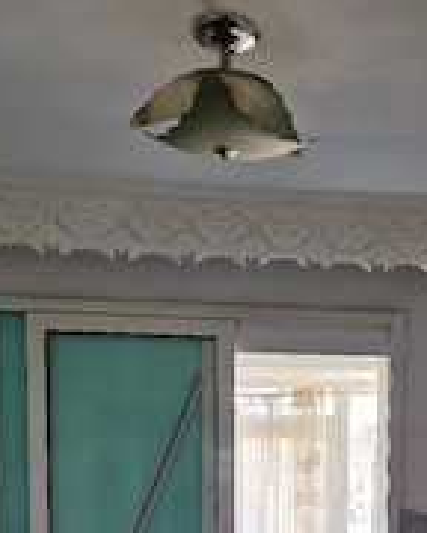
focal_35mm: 50
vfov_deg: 34.0
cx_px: 314
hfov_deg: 29.8
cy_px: 533
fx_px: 790
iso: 160
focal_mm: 6.4
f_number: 1.8
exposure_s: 1/100
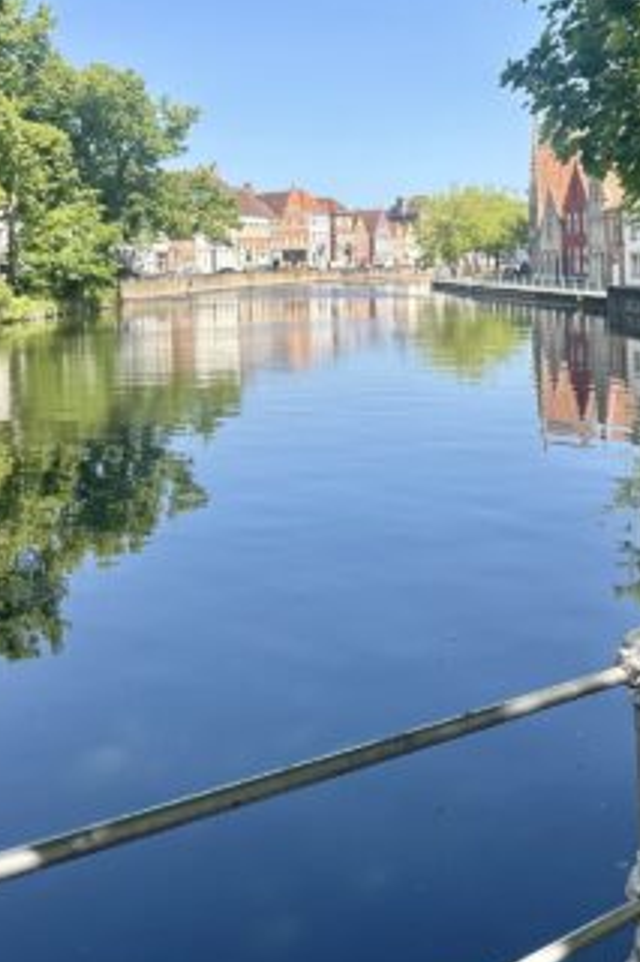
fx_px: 1041
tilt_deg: +0.9
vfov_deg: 47.9
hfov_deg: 34.1
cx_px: 371
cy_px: 256
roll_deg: +1.4
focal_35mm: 39
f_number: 1.78
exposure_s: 1/2591
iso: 80
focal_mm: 6.86
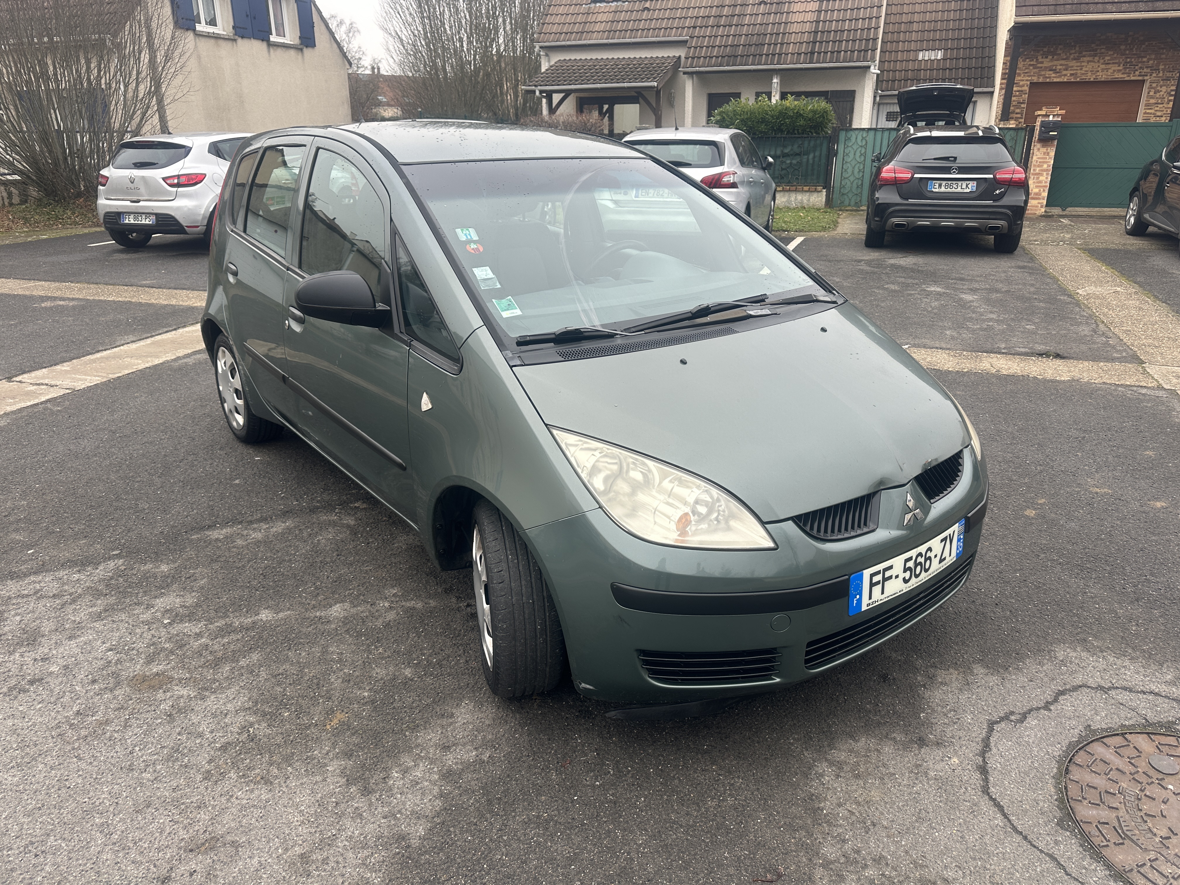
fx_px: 818
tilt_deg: -20.7
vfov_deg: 56.8
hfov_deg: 71.6
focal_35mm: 24
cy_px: 442
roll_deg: +0.9
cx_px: 590
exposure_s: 1/223
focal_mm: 6.86
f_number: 1.78
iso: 64
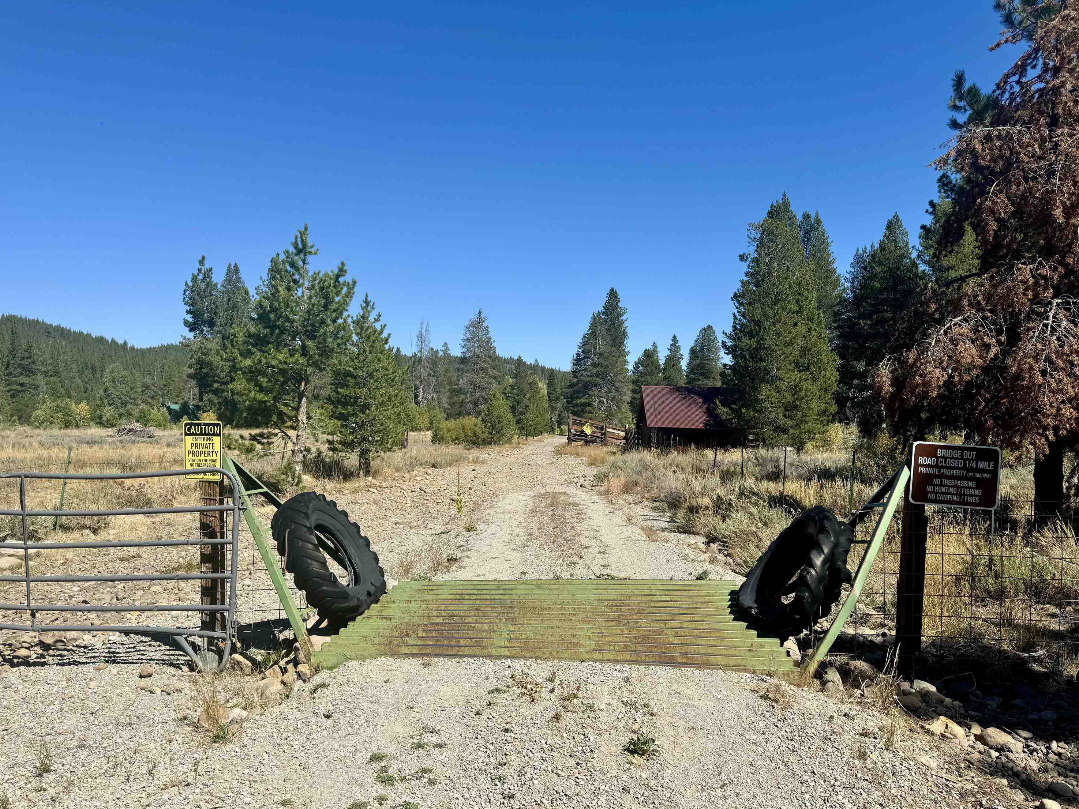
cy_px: 402
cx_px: 552
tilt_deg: -0.2
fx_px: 779
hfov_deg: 69.4
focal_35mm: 25
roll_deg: -0.6
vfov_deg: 54.9
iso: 80
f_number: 1.78
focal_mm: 6.76
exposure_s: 1/4950
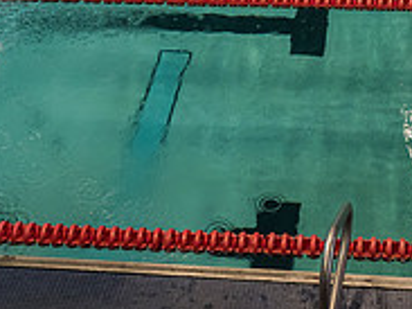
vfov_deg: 14.6
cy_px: -145
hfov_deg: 20.5
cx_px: 299
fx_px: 1130
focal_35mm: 95
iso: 2000
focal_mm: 15
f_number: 2.8
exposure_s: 1/800
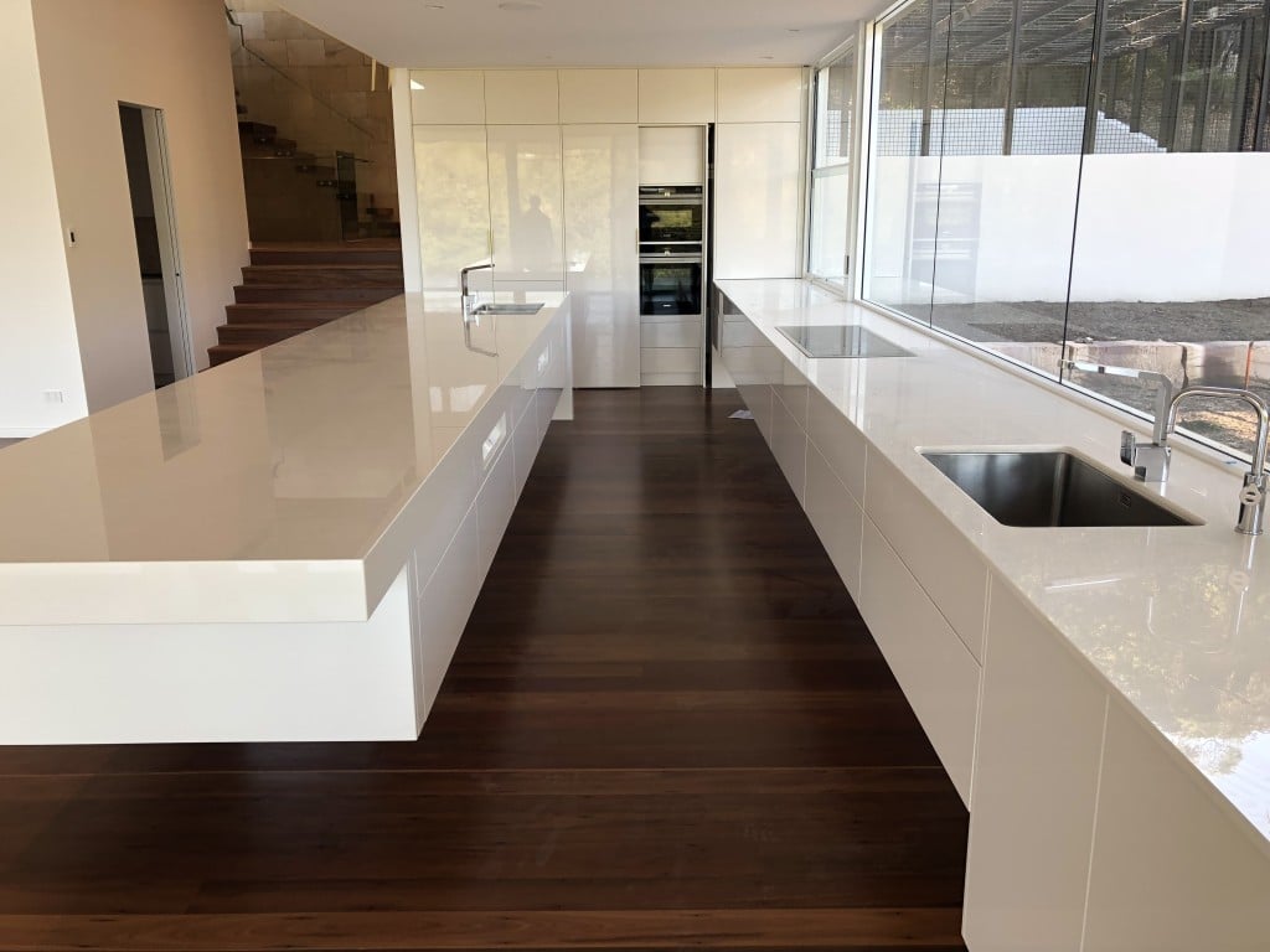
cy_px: 476
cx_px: 635
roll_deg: +1.0
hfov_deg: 61.7
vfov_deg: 48.2
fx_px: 1064
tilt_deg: -13.5
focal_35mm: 29
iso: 32
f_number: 1.8
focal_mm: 3.99
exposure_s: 1/100
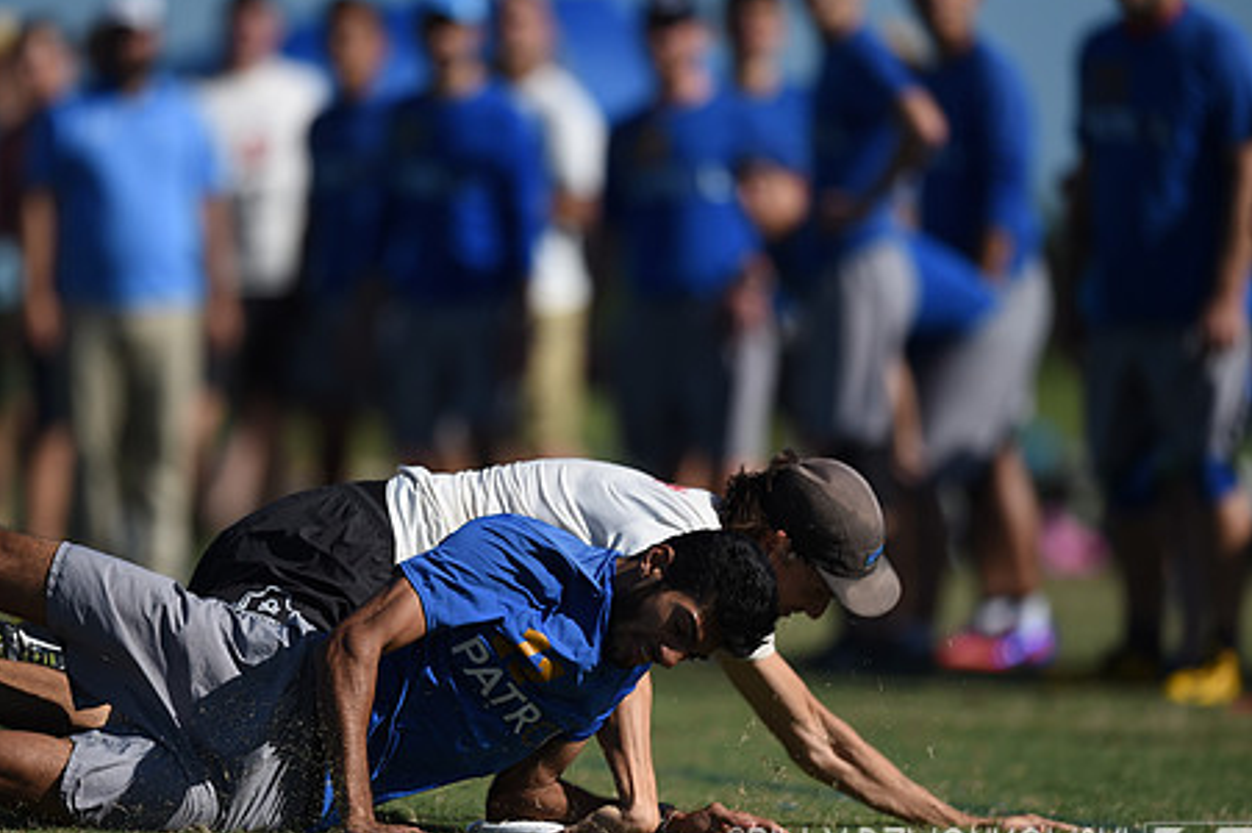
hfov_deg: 4.0
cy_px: 428
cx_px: 550
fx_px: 17862
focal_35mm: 514
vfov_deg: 2.7
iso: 200
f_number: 2.8
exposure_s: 1/8000
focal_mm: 400
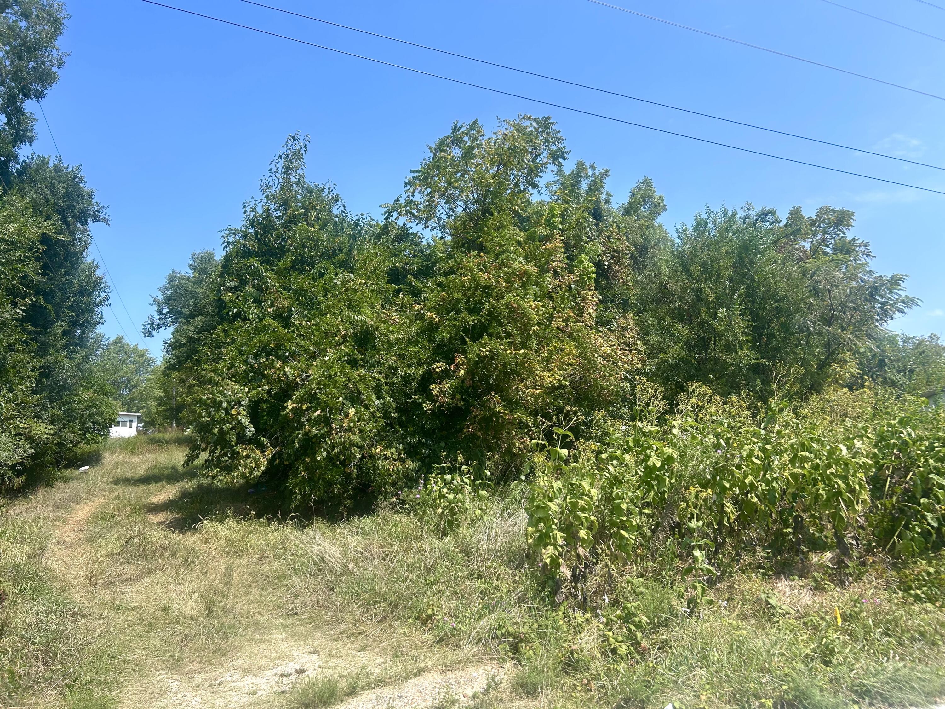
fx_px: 710
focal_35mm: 26
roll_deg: +1.1
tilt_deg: +10.2
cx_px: 472
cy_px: 354
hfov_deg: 67.3
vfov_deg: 53.1
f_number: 1.5
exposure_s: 1/2404
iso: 50
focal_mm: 5.7
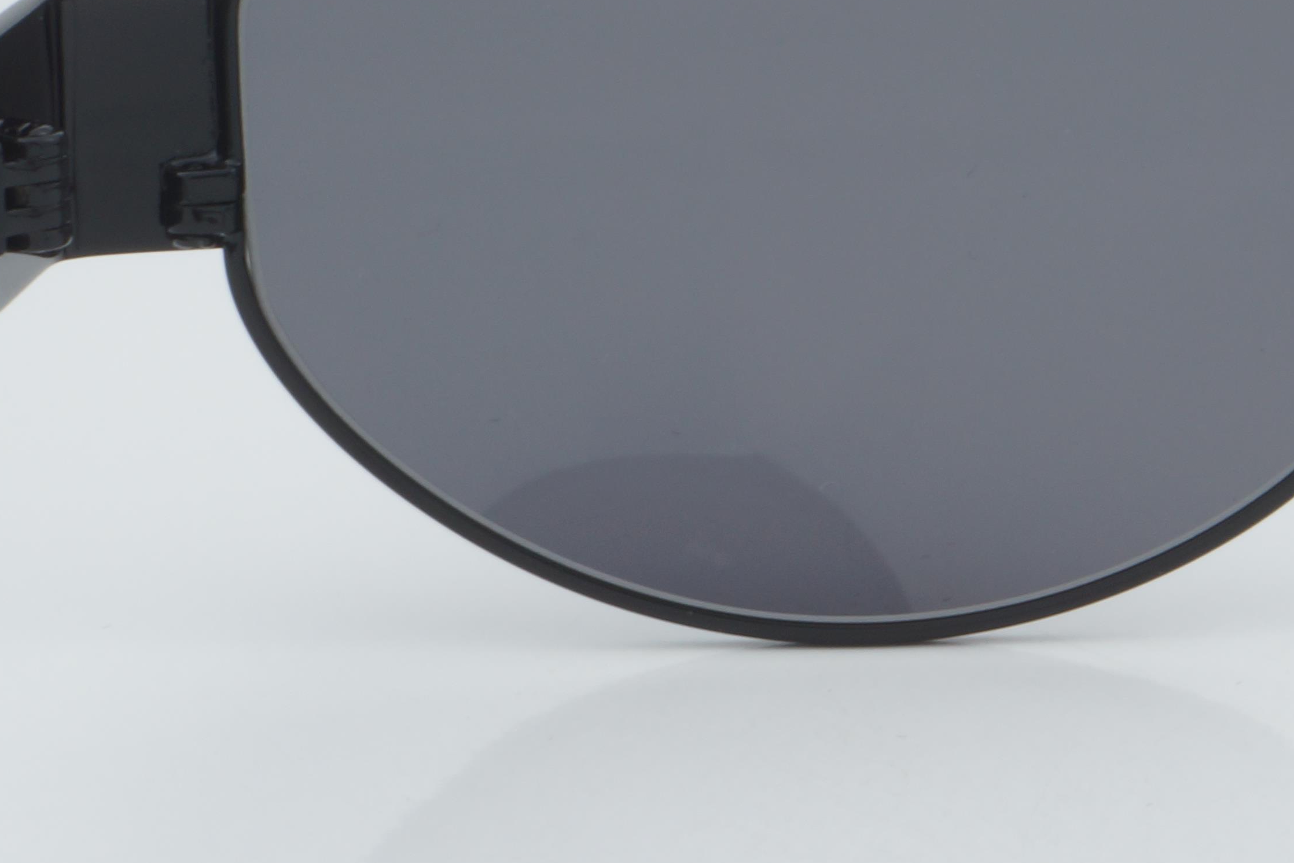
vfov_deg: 6.2
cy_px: 186
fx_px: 7956
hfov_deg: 9.2
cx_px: 1656
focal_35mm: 221
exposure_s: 1/4
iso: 100
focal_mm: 55
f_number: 29
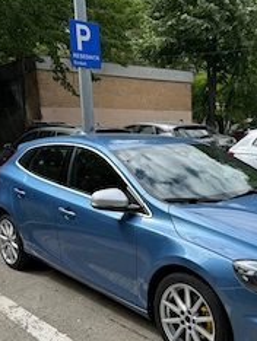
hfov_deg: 34.4
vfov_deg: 45.1
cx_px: 196
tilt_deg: -12.9
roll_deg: +0.4
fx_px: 405
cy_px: 224
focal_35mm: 41
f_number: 1.78
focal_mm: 6.76
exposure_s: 1/1901
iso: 80
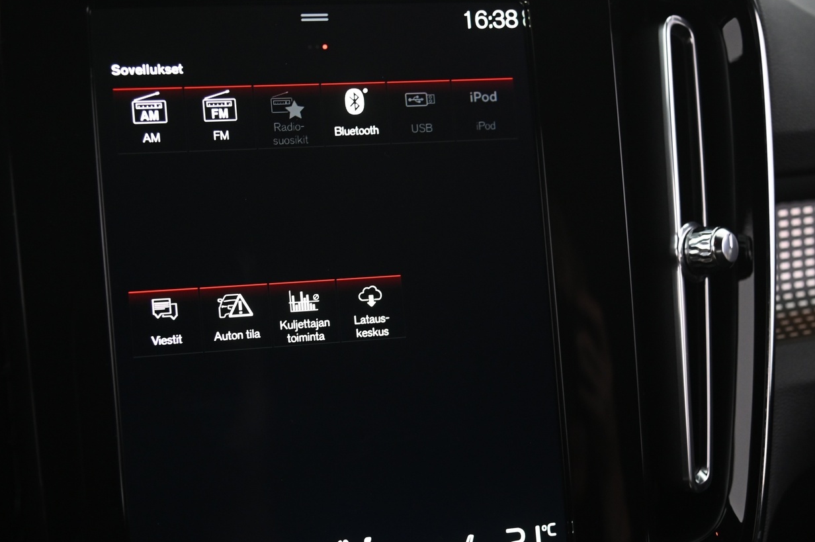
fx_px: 1312
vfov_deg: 23.3
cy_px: 338
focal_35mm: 58
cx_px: 381
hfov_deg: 34.5
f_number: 4
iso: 2000
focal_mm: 44
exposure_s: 1/20
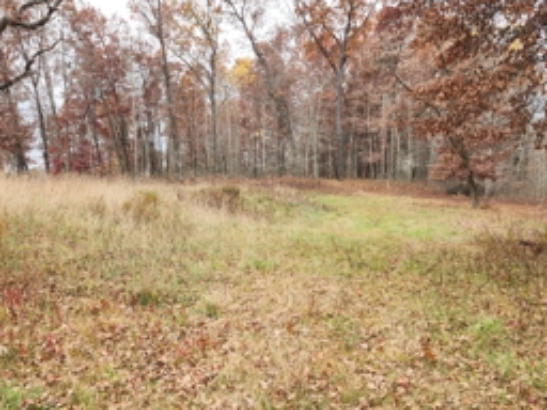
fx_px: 521
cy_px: 287
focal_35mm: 33
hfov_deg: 55.3
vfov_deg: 42.1
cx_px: 283
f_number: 1.8
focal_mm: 5.4
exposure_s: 1/216
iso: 20
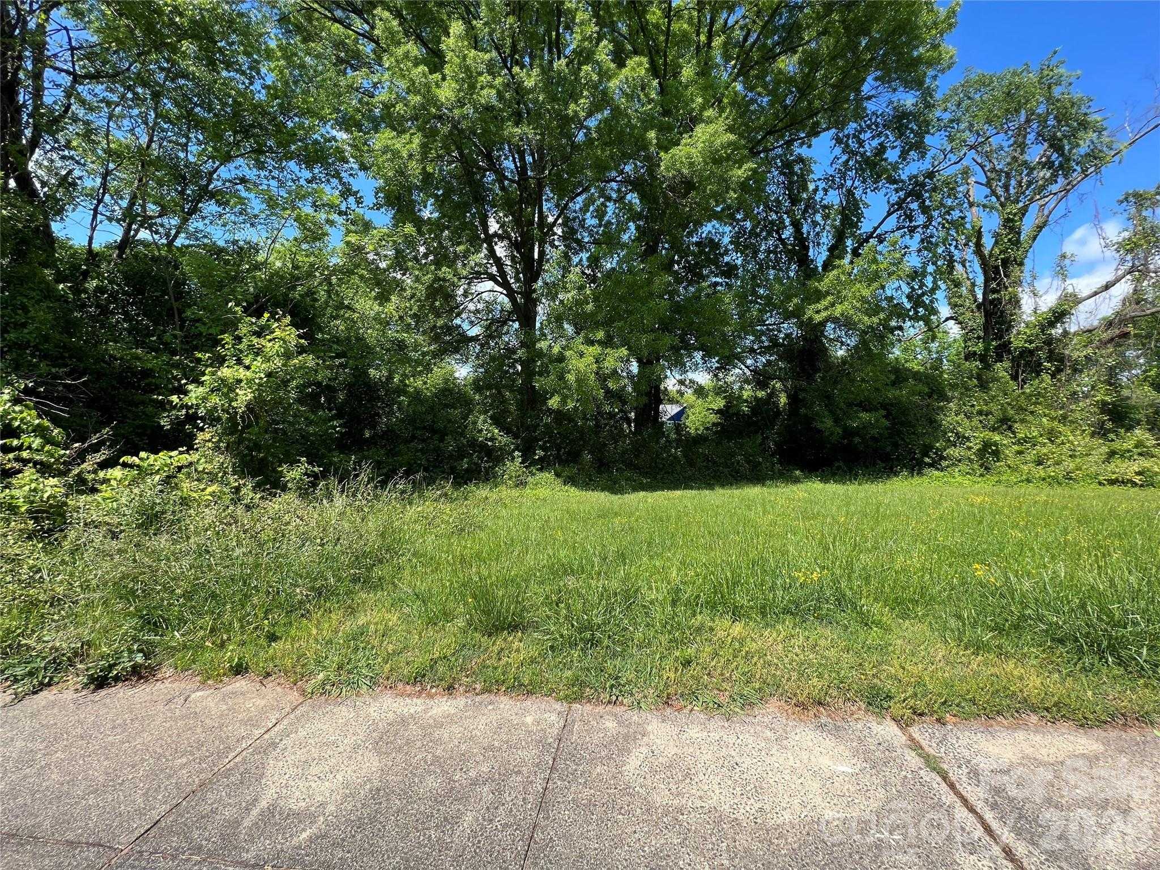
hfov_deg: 106.2
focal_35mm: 13
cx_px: 580
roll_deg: -1.9
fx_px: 436
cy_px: 435
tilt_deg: +0.2
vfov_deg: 89.9
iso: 32
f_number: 1.8
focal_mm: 1.57
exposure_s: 1/541
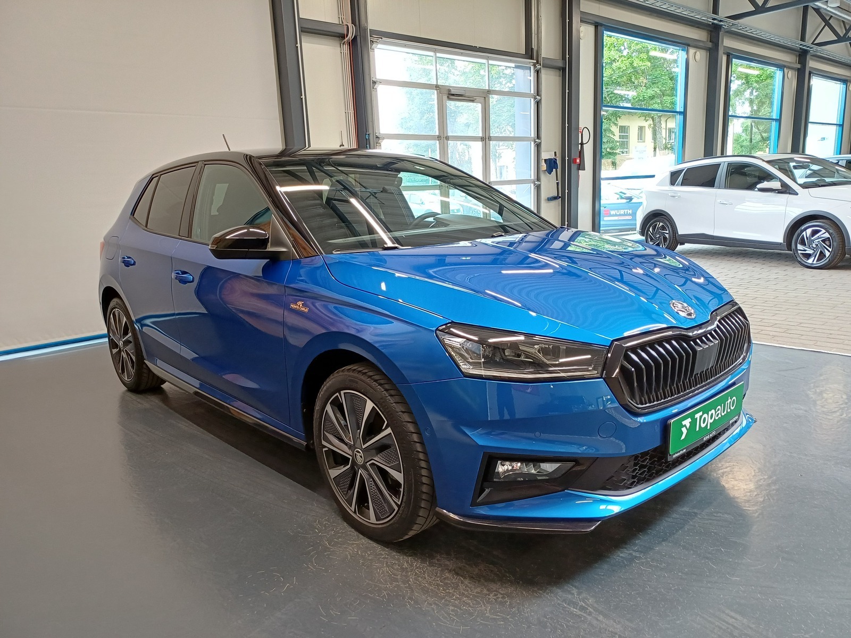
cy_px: 319
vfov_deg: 54.9
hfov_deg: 69.4
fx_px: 615
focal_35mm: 25
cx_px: 426
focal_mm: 4.65
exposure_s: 1/50
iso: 320
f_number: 1.8
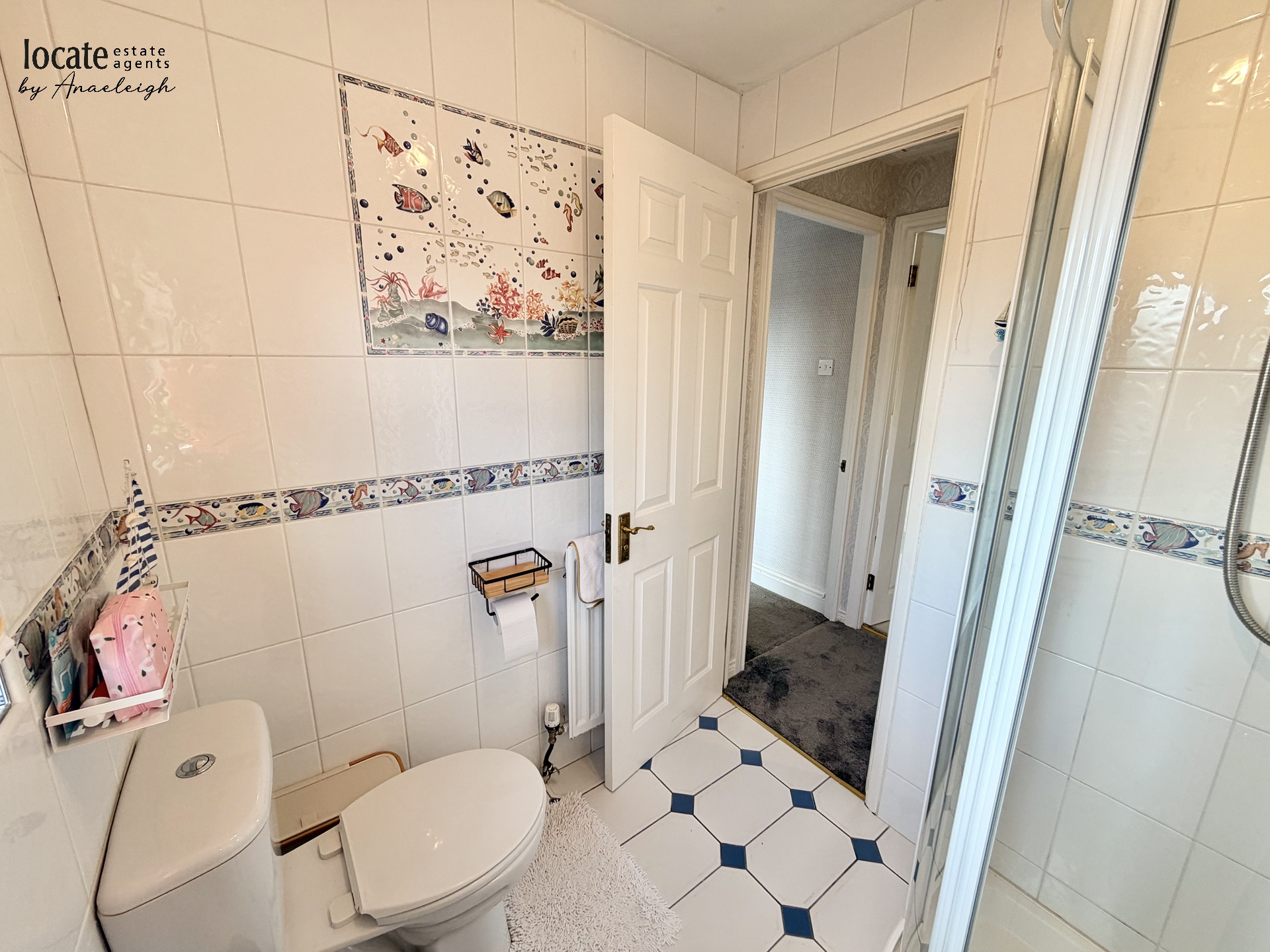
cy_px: 476
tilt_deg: -14.2
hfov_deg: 102.1
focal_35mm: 14
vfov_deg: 85.7
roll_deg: -0.4
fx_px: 514
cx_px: 635
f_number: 2.2
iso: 80
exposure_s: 1/100
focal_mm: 2.22
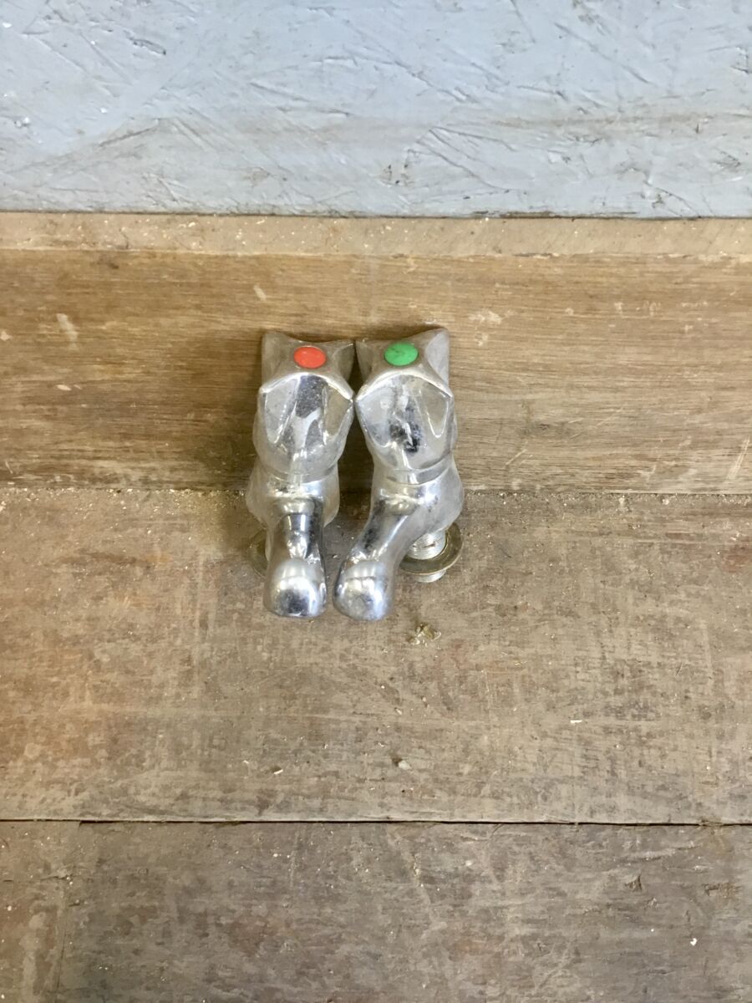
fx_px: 898
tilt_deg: -66.5
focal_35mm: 31
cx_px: 376
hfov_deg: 45.4
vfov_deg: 58.4
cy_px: 502
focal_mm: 3.3
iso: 100
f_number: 2.4
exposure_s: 1/33
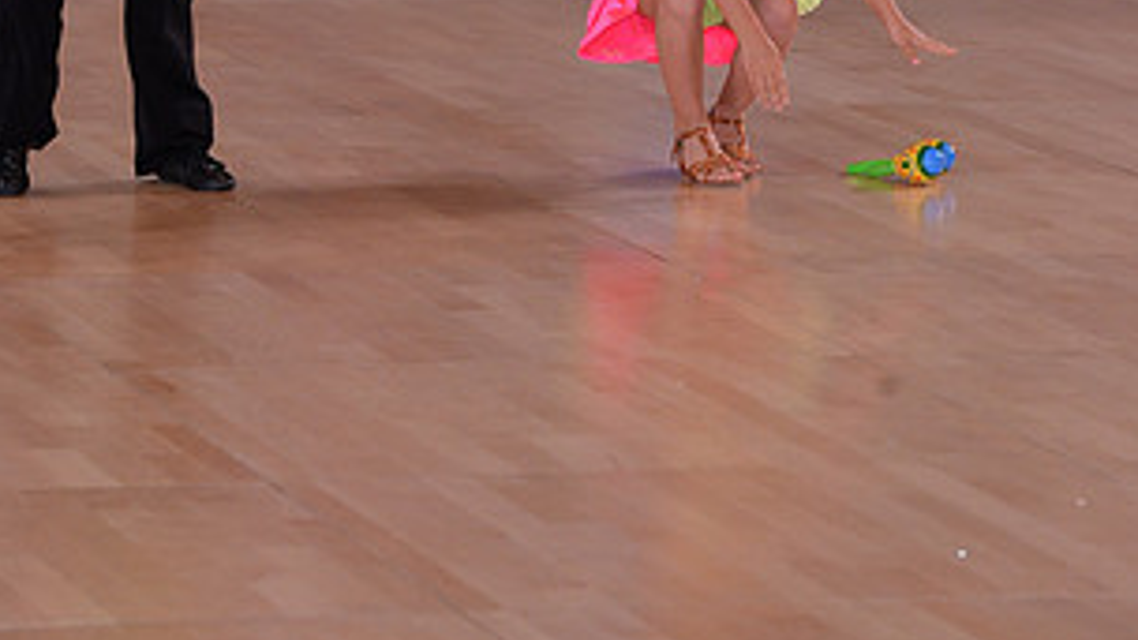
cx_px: 440
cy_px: -258
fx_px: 9324
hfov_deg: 7.0
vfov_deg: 3.9
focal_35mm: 309
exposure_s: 1/250
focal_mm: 155
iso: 2000
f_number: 6.3
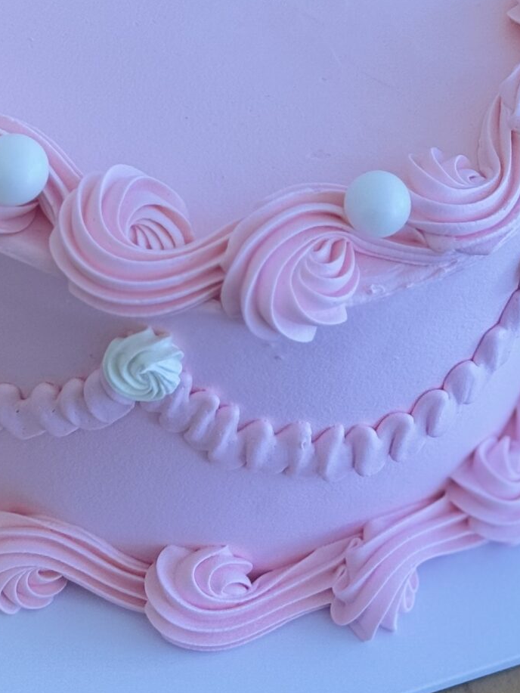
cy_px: -54
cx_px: 233
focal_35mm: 134
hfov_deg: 11.1
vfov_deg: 14.4
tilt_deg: -46.4
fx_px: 2683
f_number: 1.78
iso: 50
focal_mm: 6.76
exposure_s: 1/121
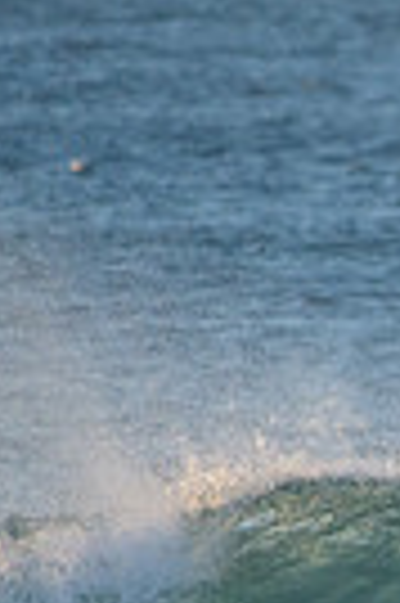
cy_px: 502
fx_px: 36258
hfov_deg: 0.6
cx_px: 1065
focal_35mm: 2170
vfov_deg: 1.0
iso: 1600
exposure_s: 1/2500
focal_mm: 500
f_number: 5.6
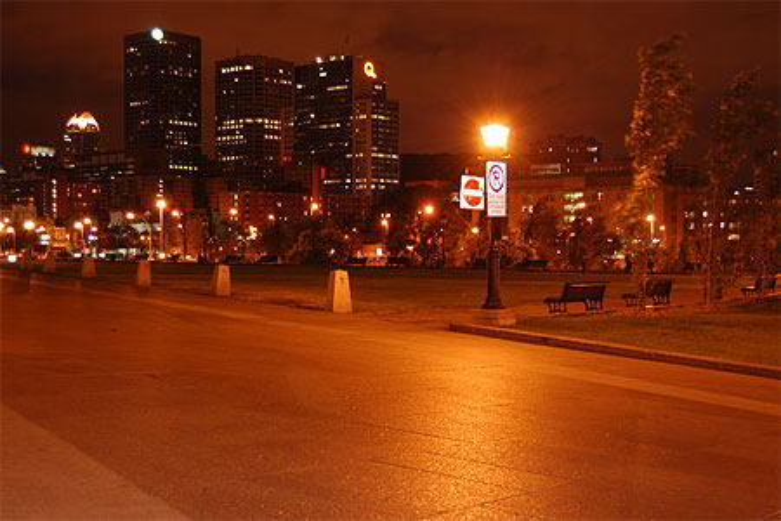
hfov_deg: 41.1
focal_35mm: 48
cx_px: 390
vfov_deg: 28.1
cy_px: 260
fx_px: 1041
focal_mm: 32
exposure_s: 1
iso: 400
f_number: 4.5
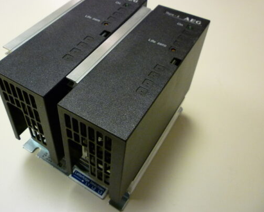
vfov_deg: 43.3
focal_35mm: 34
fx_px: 266
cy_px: 94
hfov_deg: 52.5
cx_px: 107
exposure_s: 1/20
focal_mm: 5.2
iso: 400
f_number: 3.3
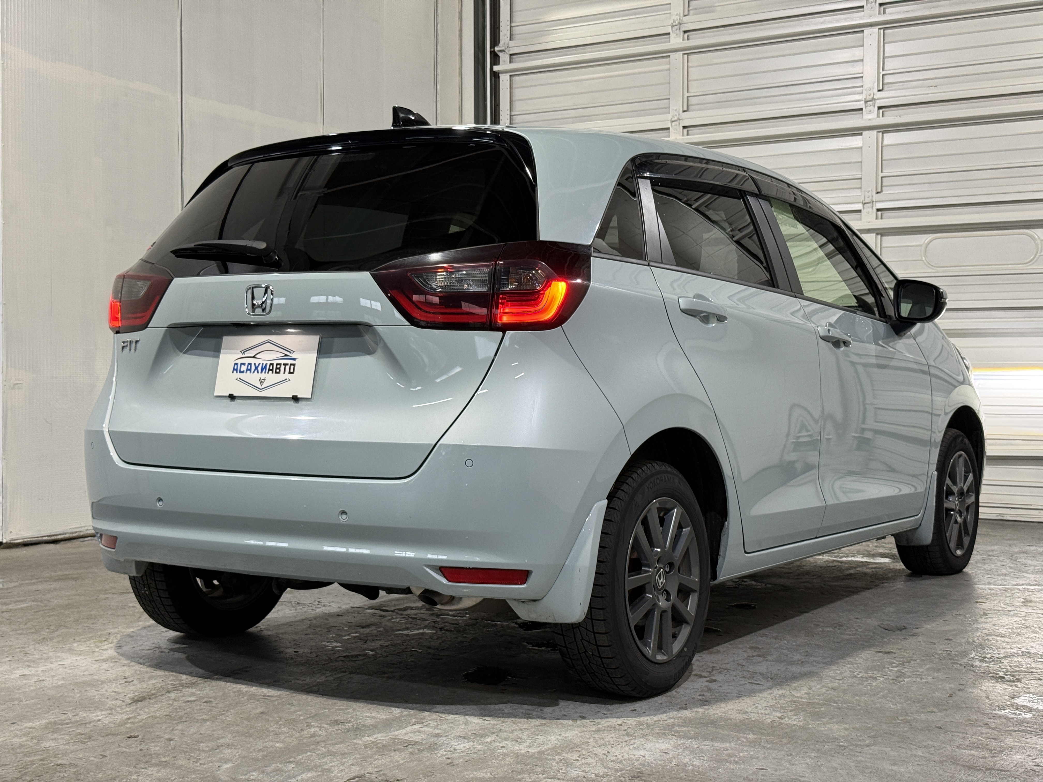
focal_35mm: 48
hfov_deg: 39.7
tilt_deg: -1.1
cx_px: 522
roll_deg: -0.3
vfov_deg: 30.3
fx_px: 1446
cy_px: 391
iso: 100
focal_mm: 6.76
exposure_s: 1/60
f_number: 1.78
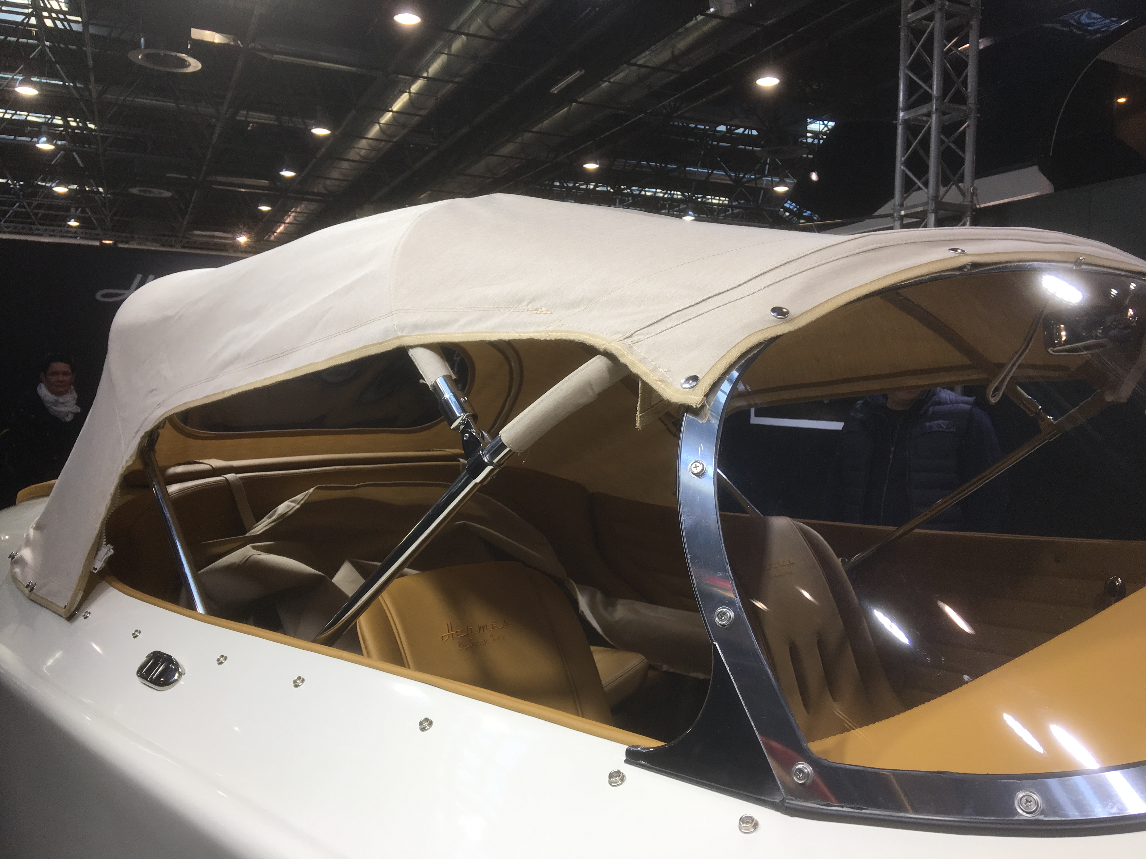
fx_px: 960
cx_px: 573
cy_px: 430
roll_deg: -1.0
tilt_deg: -1.0
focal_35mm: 29
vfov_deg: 48.2
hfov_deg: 61.7
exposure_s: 1/100
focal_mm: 4.15
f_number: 2.2
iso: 25
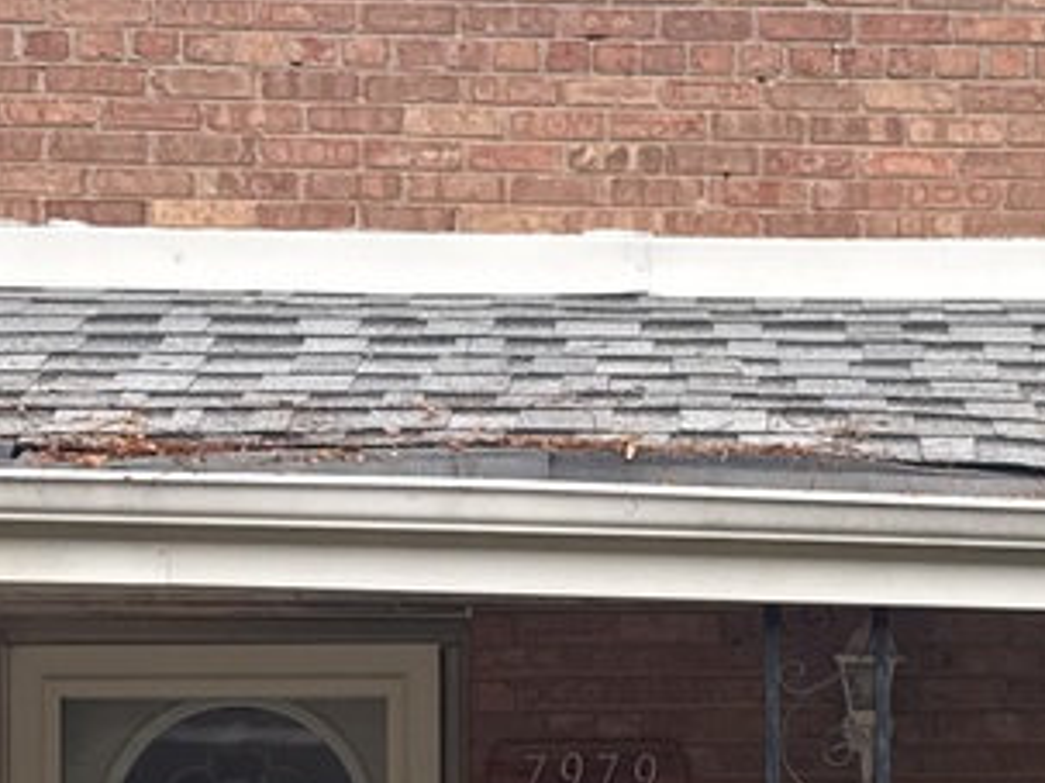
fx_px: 3440
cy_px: 862
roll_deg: +0.6
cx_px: 1035
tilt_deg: +3.2
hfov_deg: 16.9
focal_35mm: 114
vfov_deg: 12.7
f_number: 1.78
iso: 80
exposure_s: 1/831
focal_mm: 6.76
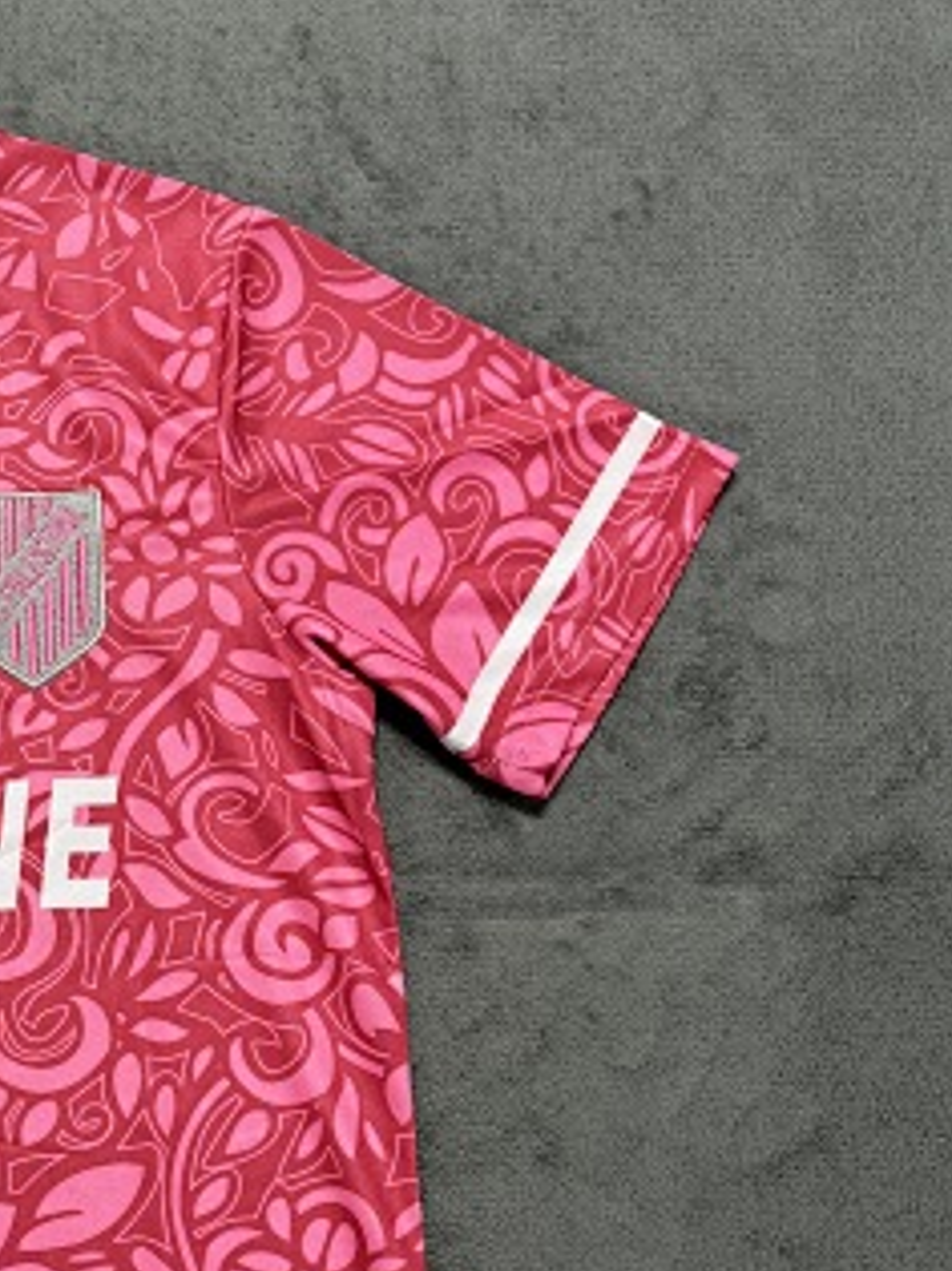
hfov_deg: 21.9
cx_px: -246
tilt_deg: -77.6
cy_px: 807
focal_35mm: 61
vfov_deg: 31.5
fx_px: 2238
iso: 160
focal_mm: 6.76
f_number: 1.78
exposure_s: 1/50
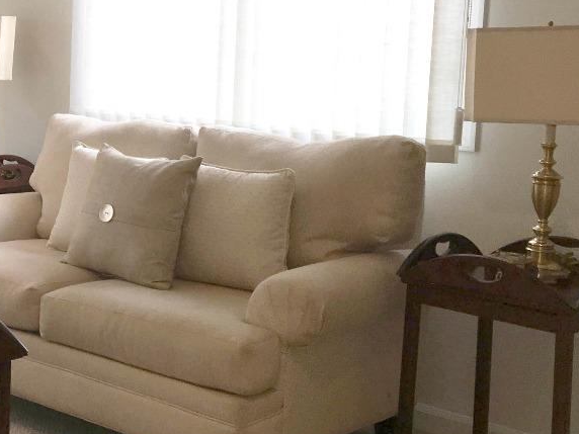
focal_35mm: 73
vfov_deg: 20.1
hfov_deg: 24.3
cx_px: -108
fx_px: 1221
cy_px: 164
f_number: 2.2
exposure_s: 1/40
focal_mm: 4.15
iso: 32
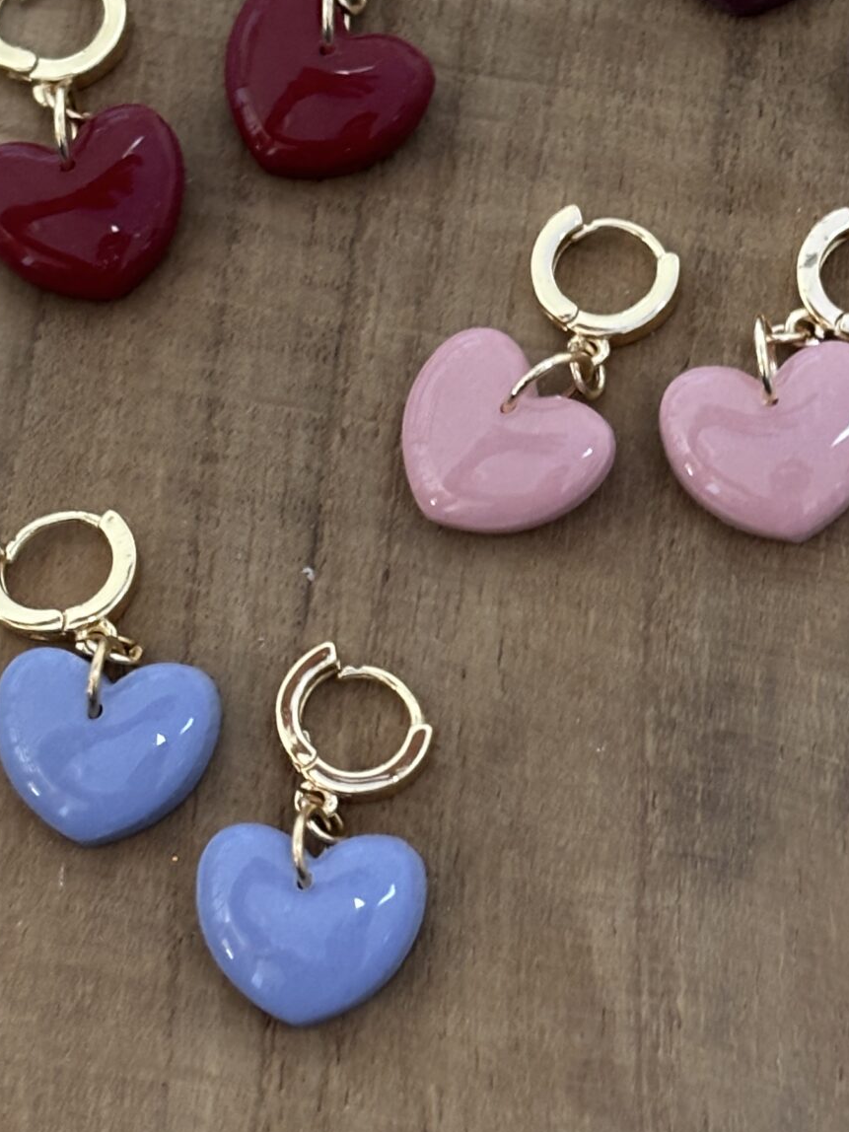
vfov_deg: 17.0
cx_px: 492
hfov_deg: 12.8
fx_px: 3793
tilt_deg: -70.5
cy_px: 530
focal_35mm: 116
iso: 320
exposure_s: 1/30
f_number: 1.6
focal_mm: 5.96
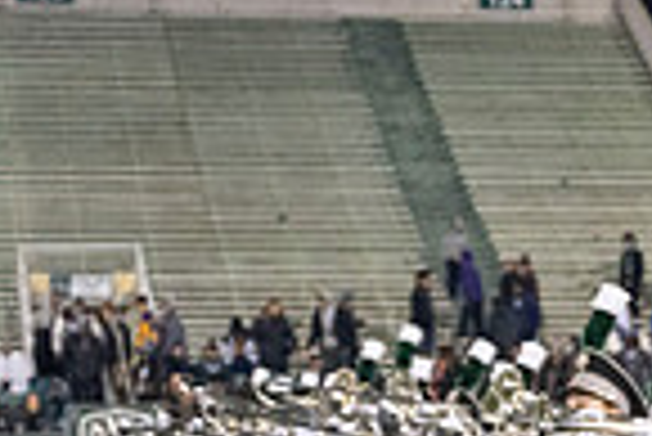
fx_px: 3916
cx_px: 1246
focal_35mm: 216
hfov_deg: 9.0
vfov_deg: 6.3
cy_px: 524
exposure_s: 1/500
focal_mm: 54
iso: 2500
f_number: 4
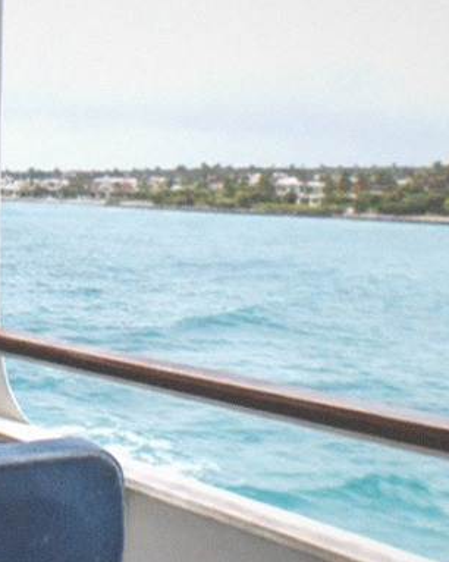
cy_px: 382
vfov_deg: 16.0
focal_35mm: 120
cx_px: -35
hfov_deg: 12.6
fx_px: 1995
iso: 200
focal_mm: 49
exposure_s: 1/250
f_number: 6.3
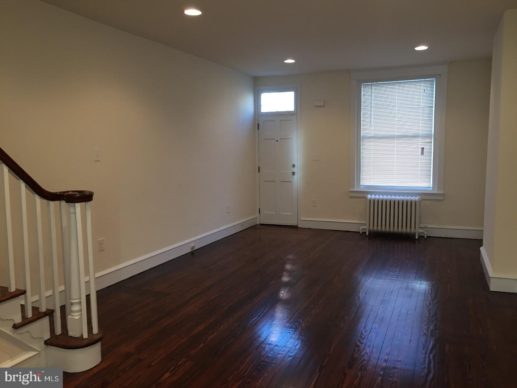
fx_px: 433
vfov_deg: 48.2
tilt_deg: -5.8
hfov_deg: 61.7
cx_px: 258
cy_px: 194
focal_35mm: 29
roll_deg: +1.4
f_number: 2.2
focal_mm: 4.15
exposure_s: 1/30
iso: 80
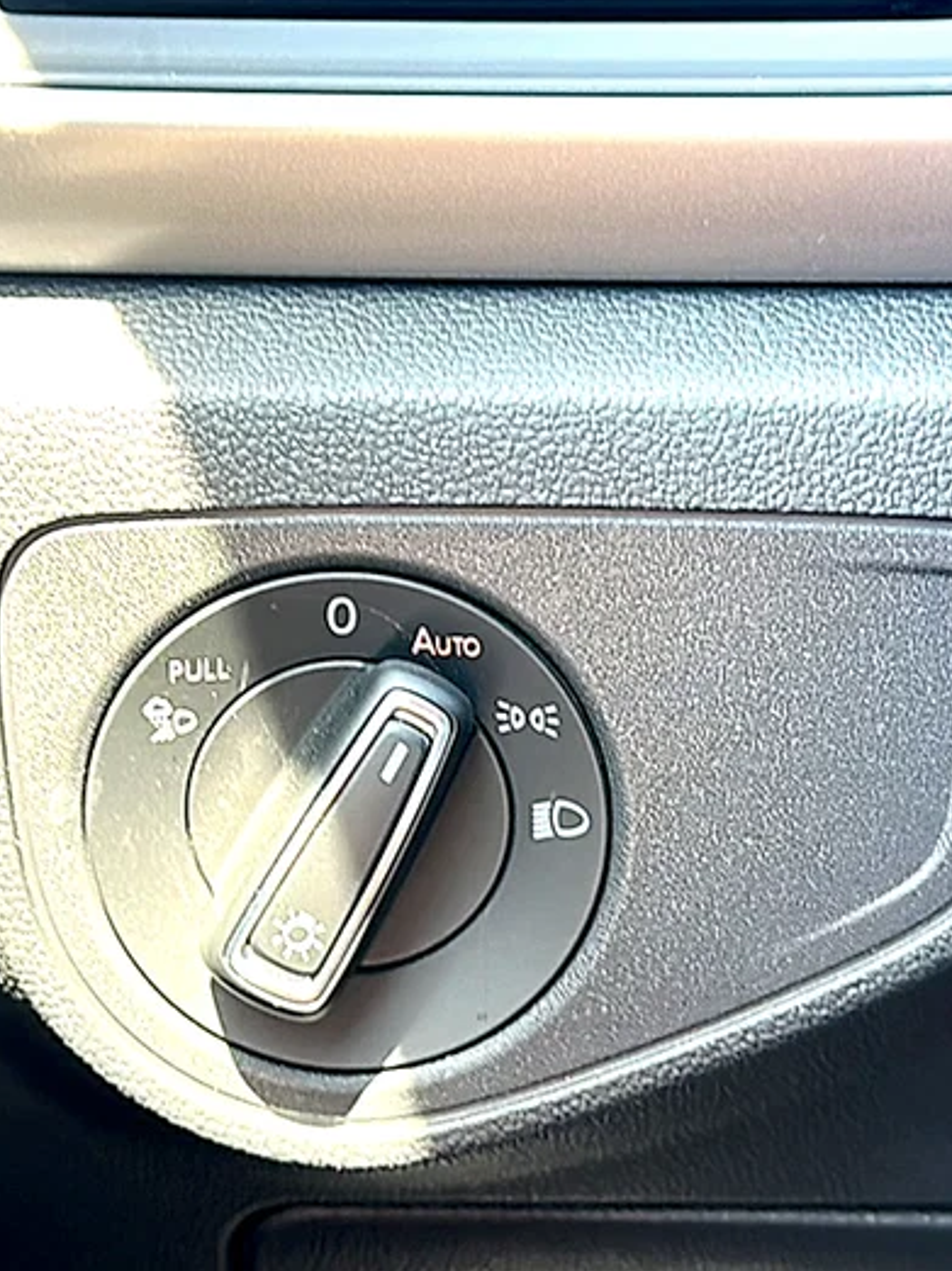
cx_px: 433
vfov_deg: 35.0
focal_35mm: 55
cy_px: 634
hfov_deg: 26.5
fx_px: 2018
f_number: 1.78
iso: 50
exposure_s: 1/68
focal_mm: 6.86
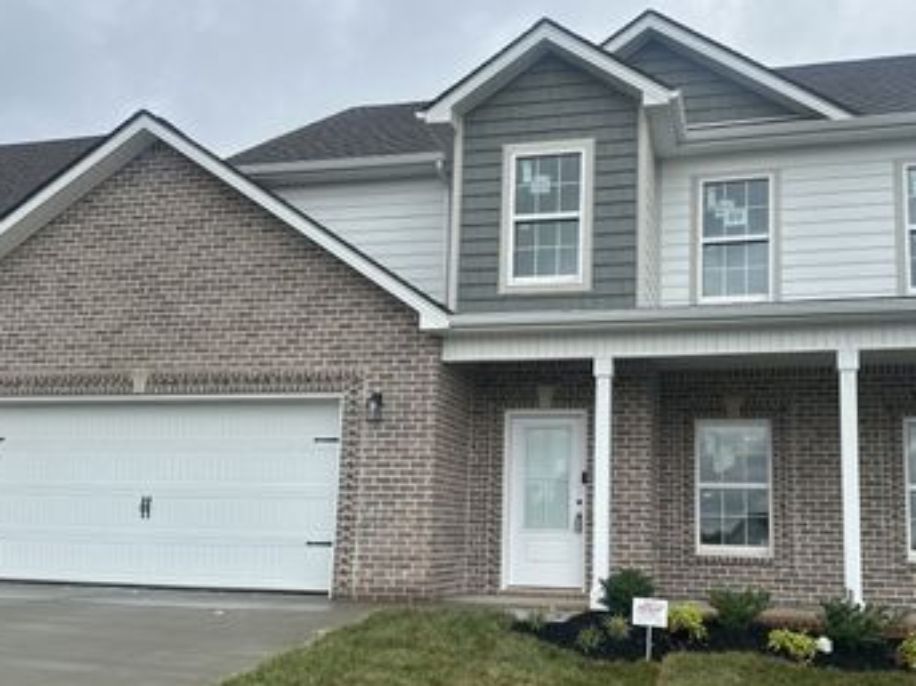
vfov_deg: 40.5
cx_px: 523
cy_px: 404
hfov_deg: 52.5
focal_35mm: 35
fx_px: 926
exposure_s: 1/2660
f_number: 1.78
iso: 80
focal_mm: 6.86
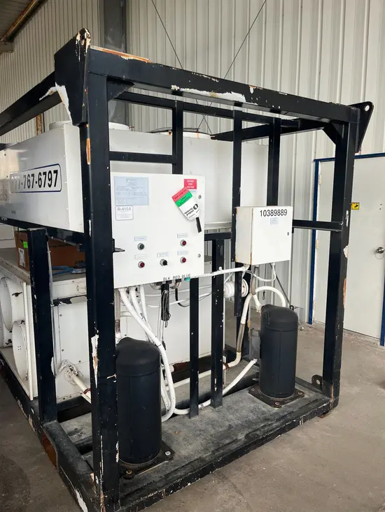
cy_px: 256
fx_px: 385
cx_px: 192
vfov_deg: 67.3
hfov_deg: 53.1
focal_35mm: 26
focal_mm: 5.1
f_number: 1.6
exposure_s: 1/583
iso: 50
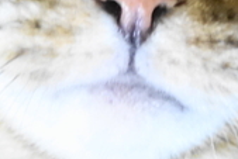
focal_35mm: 170
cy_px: 15
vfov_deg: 8.1
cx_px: 146
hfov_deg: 12.1
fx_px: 1125
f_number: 1.8
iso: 1600
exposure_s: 1/80
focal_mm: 8.8
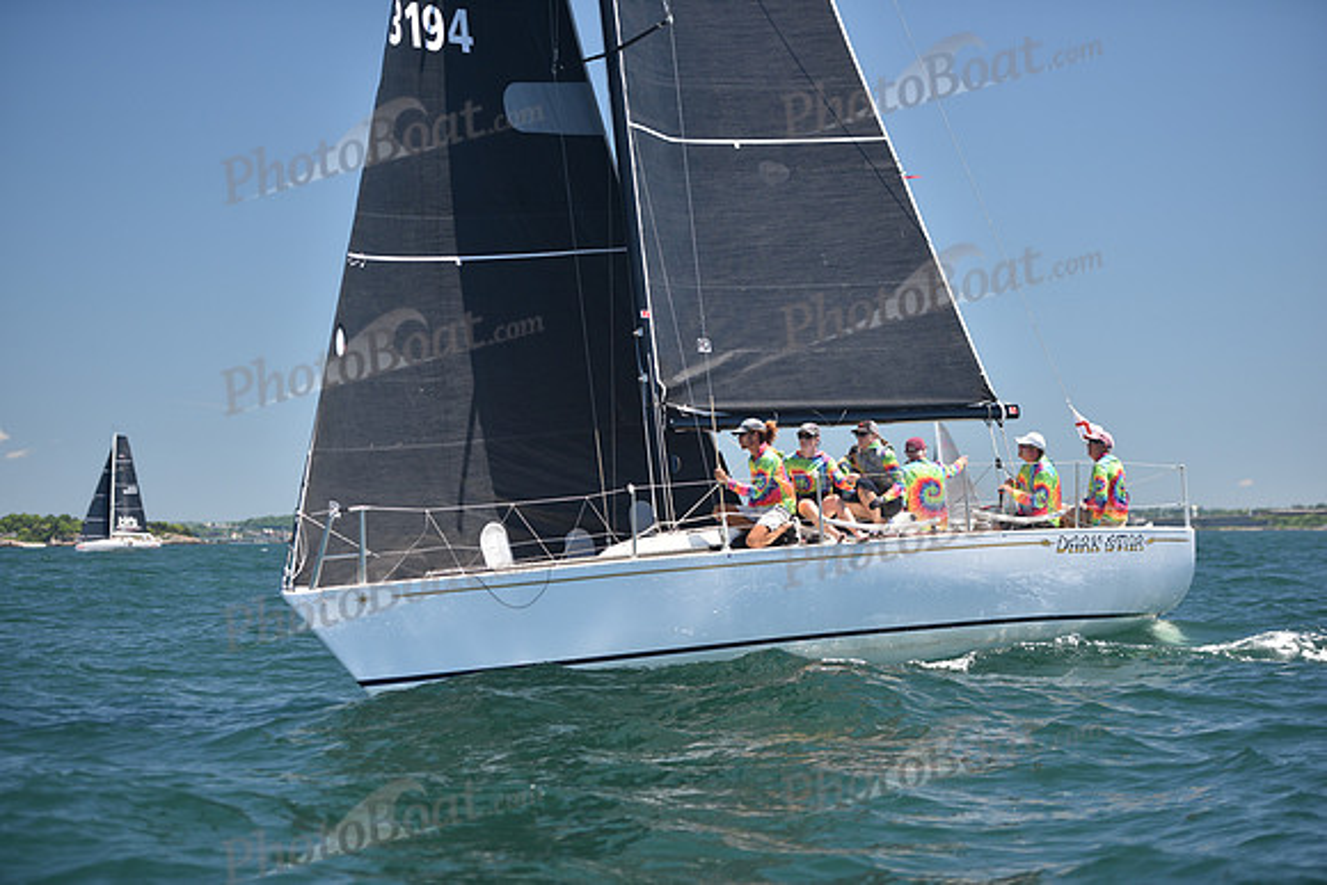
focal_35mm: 100
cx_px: 664
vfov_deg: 13.7
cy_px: 442
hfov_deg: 20.4
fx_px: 3687
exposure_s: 1/1000
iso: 200
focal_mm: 100
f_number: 2.8
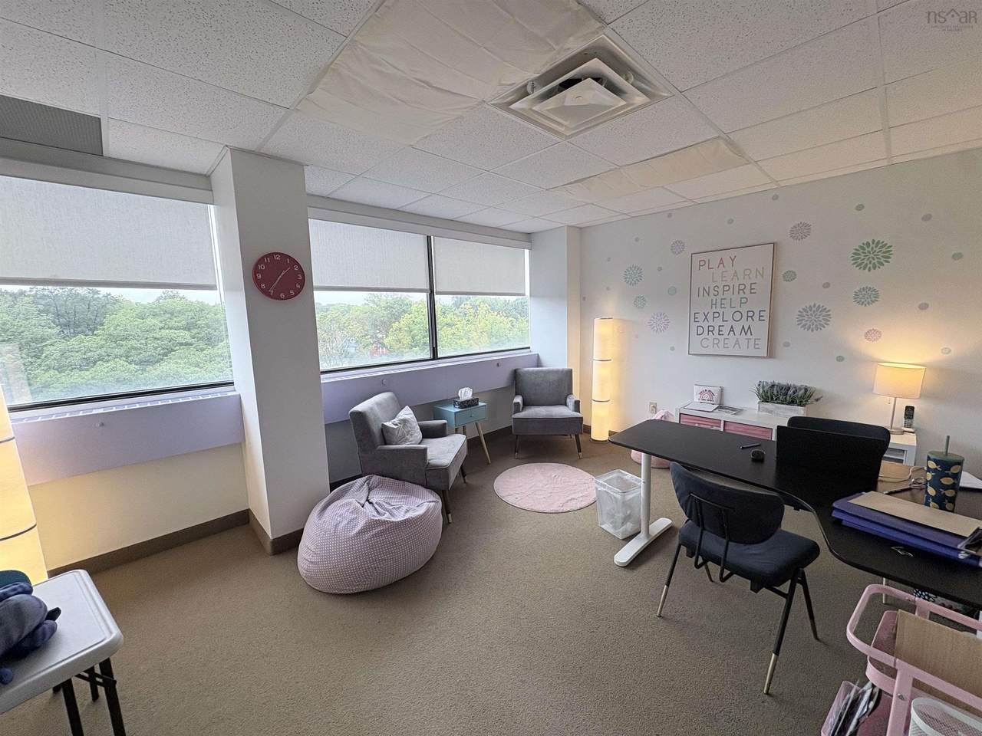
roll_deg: +1.5
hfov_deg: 102.1
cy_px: 368
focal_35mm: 14
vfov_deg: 85.7
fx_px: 397
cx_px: 491
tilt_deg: -7.3
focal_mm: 2.22
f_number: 2.2
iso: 80
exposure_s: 1/120
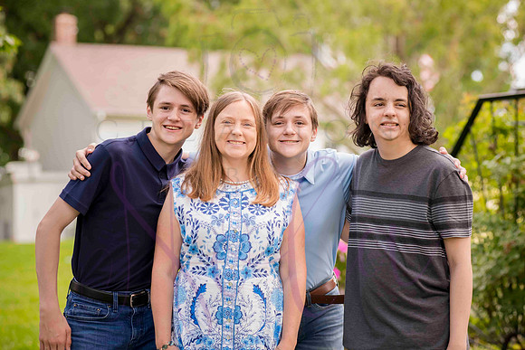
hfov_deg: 16.8
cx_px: 286
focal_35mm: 122
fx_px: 1778
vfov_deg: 11.2
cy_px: 159
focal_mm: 112
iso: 400
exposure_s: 1/320
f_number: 4.5
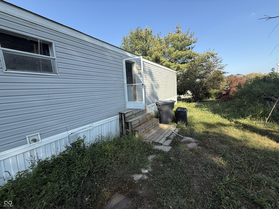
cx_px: 140
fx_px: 113
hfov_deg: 102.1
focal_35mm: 14
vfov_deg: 85.7
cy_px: 104
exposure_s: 1/809
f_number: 2.2
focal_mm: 2.22
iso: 50
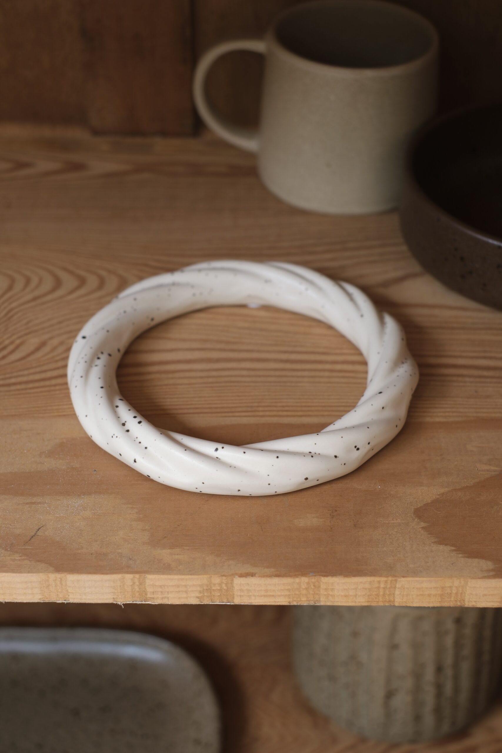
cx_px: 251
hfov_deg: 24.2
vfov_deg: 35.6
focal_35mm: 56
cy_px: 376
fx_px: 1171
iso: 125
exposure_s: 1/2400
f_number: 4
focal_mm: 37.6
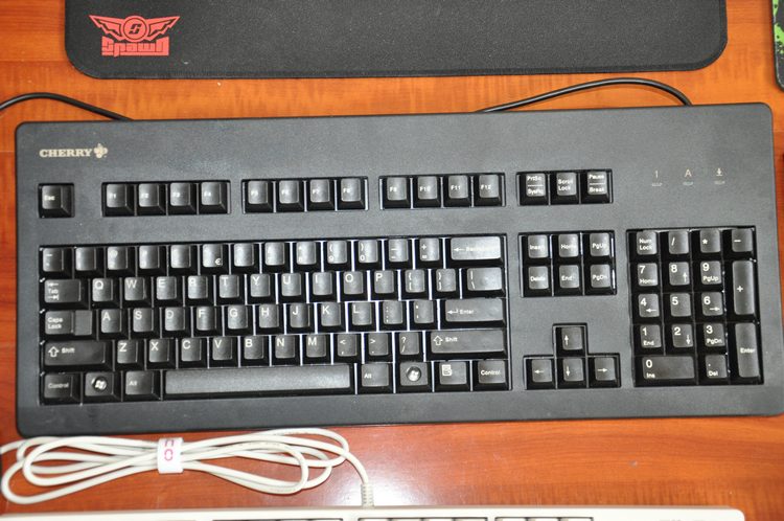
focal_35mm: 63
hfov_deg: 31.9
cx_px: 392
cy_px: 260
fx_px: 1370
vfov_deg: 21.5
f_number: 4.8
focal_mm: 42
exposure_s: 1/60
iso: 800
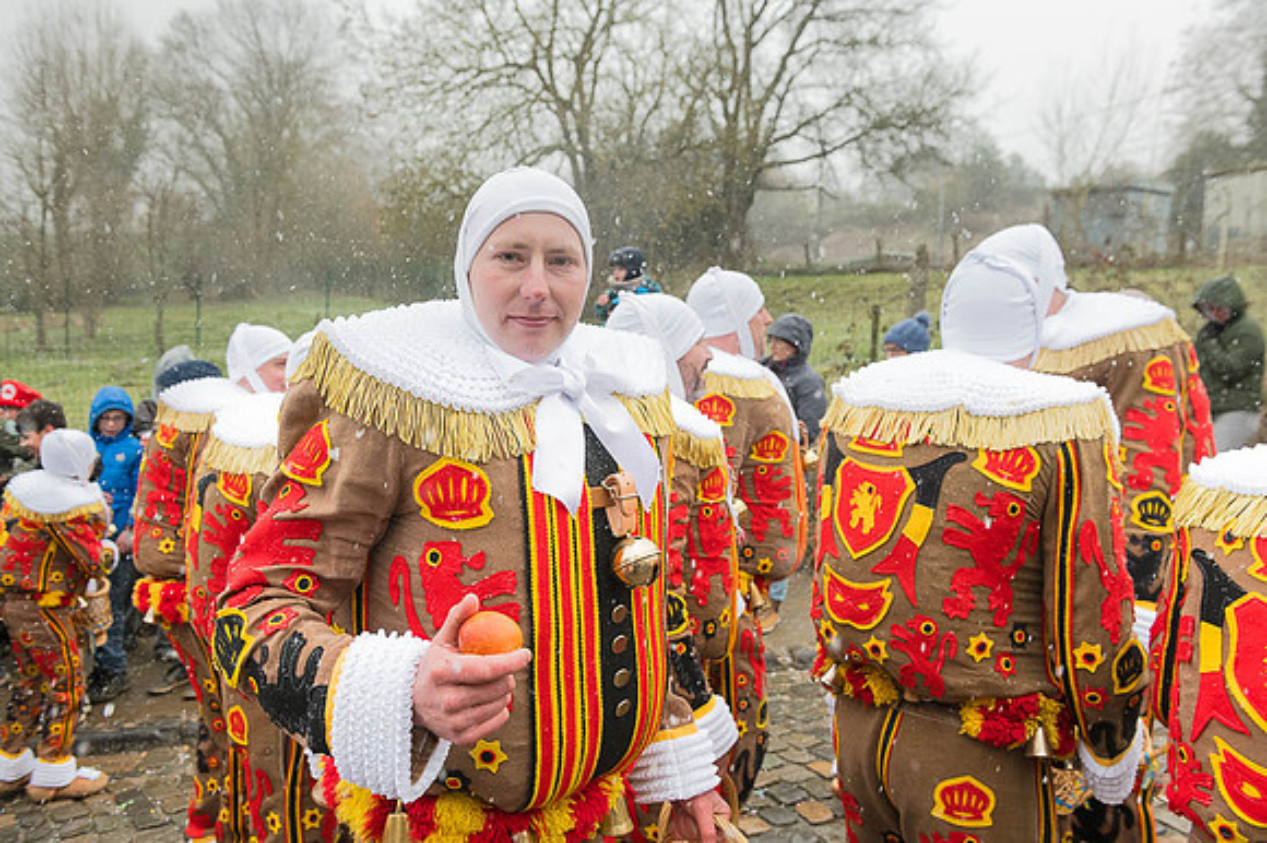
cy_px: 422
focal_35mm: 31
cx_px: 634
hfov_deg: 60.3
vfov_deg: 42.3
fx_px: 1090
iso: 1600
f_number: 5.6
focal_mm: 31
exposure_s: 1/200
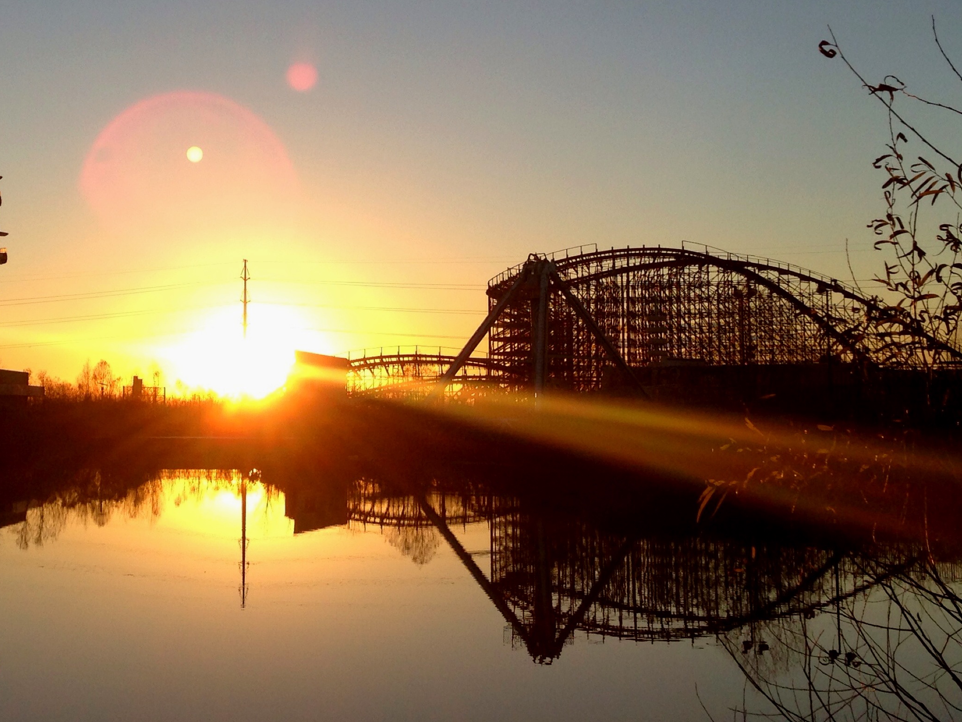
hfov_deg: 36.4
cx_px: 308
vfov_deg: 28.0
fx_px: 1445
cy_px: 354
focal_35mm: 52
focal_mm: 4.13
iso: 50
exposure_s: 1/1106
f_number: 2.4
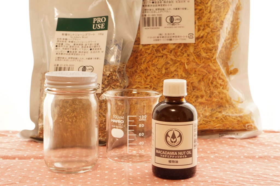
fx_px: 583
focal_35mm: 75
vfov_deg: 18.1
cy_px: 93
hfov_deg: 27.0
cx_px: 140
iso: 400
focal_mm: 50
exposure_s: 1/10
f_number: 10
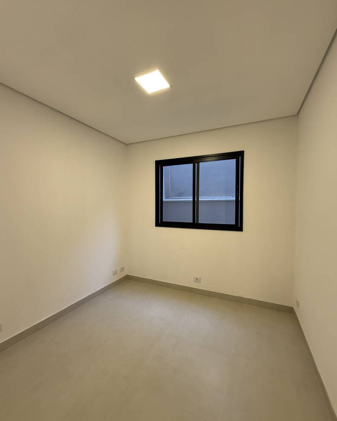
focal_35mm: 15
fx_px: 187
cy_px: 214
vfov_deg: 96.8
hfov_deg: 84.0
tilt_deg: -2.7
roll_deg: -0.4
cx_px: 169
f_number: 2.2
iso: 250
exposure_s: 1/120
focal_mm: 2.22
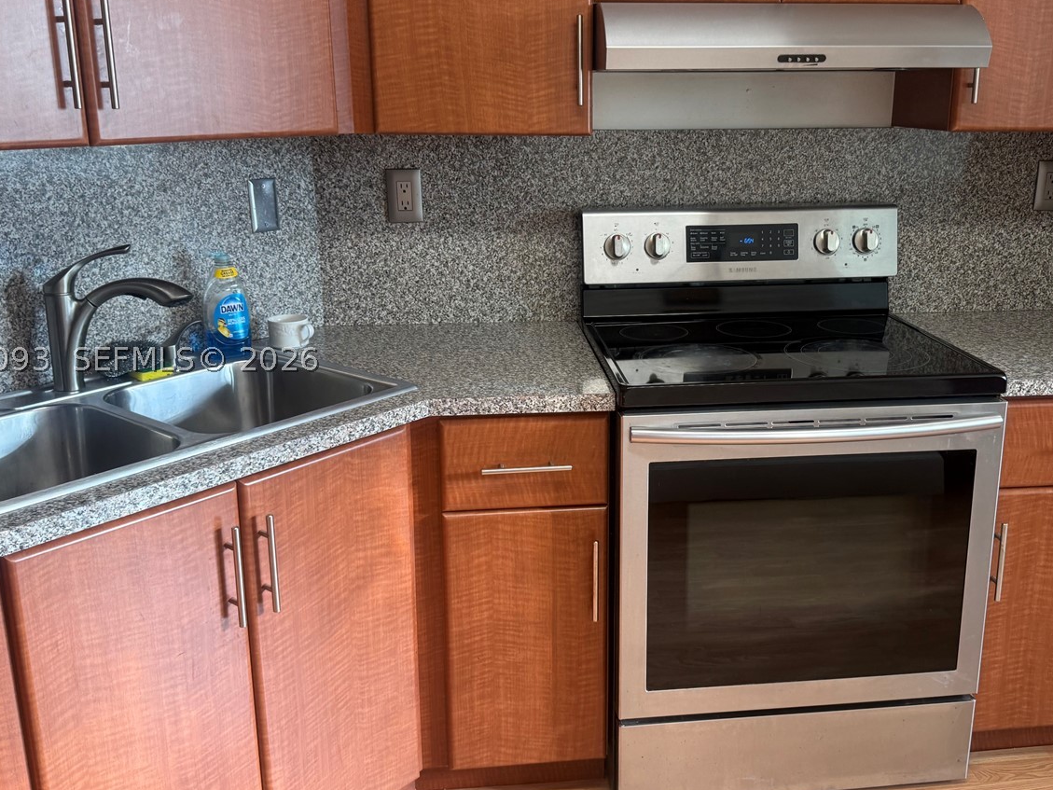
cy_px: 359
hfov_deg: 53.7
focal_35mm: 34
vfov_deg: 41.8
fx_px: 1034
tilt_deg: -13.4
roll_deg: +0.8
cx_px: 604
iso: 125
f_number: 1.78
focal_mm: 6.76
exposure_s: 1/120
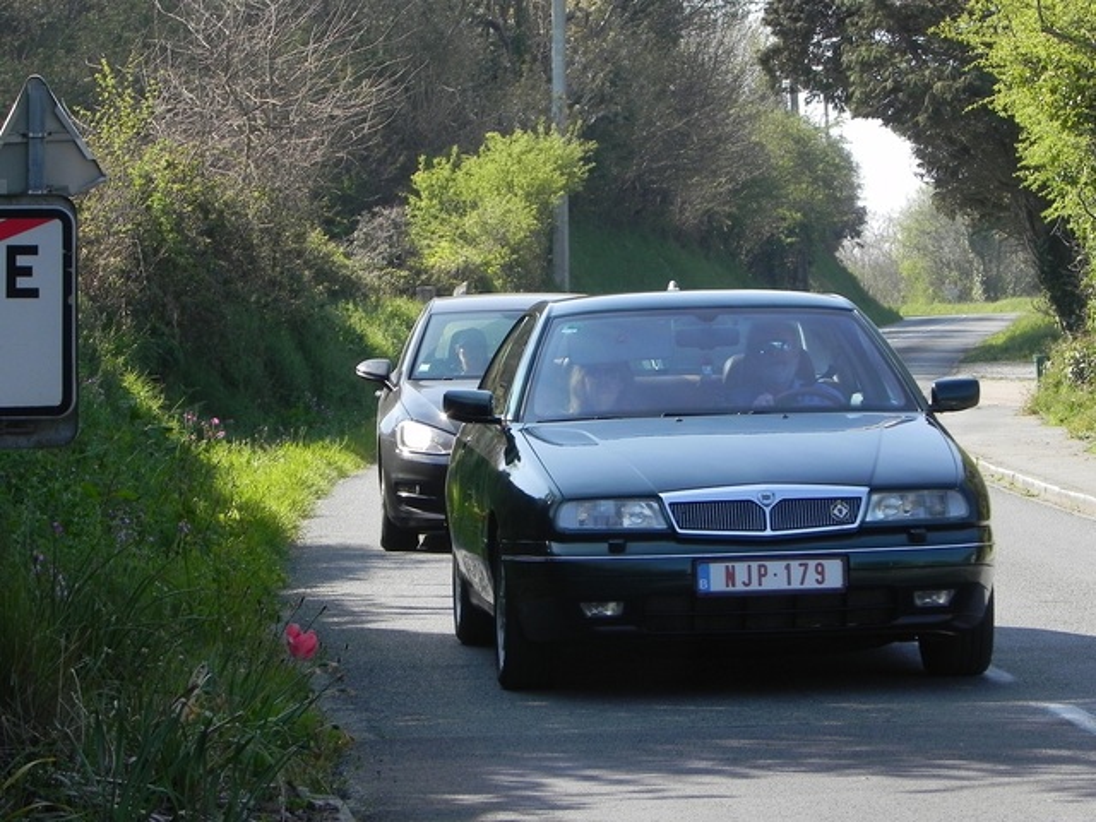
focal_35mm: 184
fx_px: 5826
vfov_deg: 8.1
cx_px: 548
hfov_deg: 10.7
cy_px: 411
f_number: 5.6
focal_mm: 32.7
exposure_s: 1/285
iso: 160
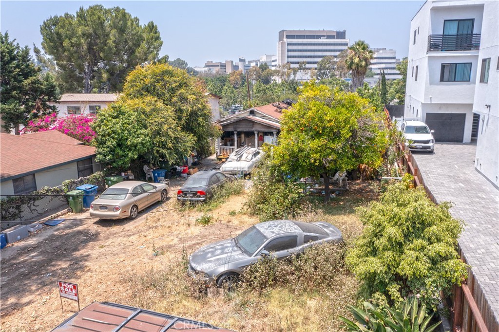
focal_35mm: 28
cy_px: 166
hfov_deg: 65.5
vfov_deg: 46.4
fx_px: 388
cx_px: 250
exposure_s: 1/400
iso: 100
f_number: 6.3
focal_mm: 10.26
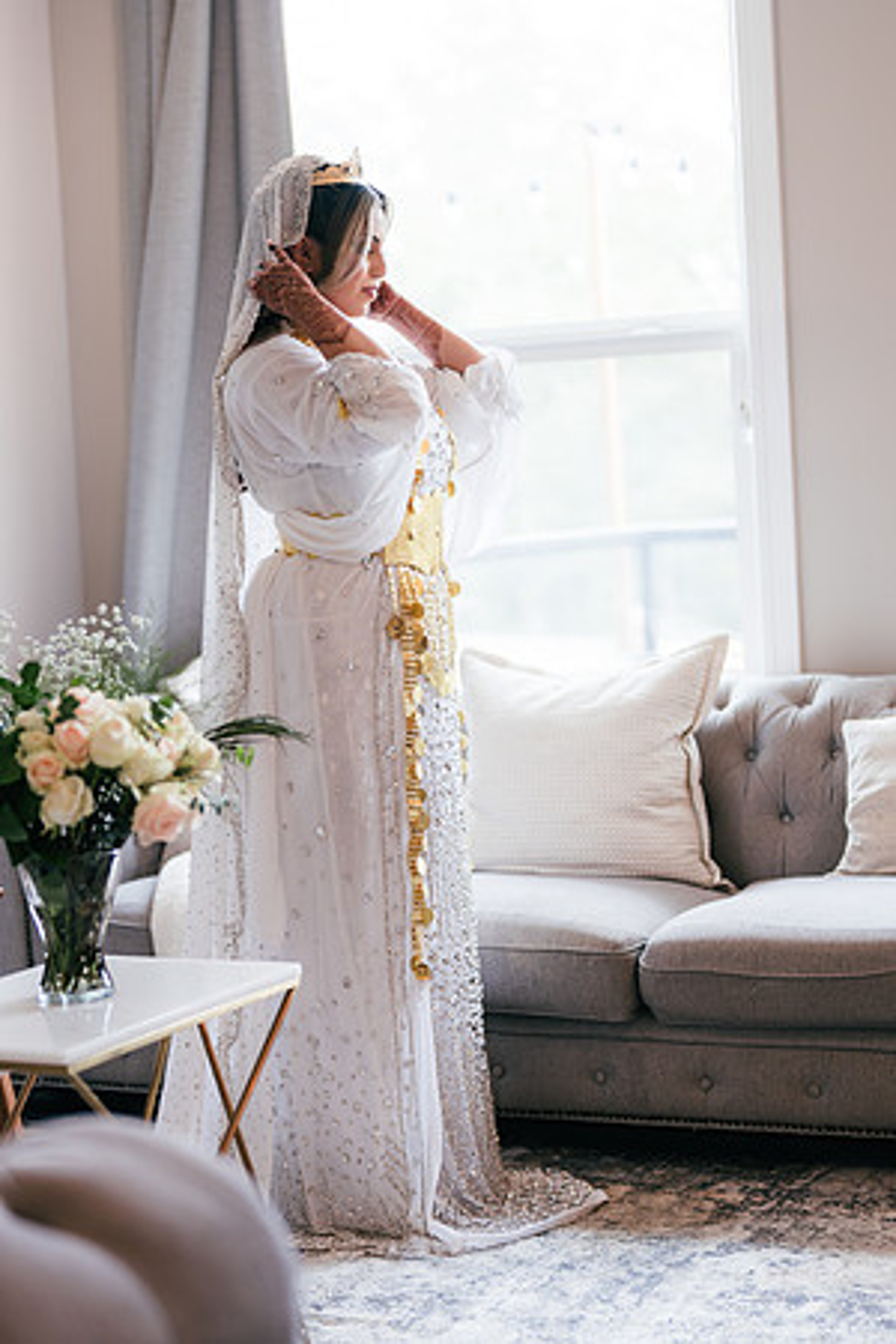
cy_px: 672
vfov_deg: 27.0
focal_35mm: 75
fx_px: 2800
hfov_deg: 18.2
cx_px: 448
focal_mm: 50
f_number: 1.4
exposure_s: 1/160
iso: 160
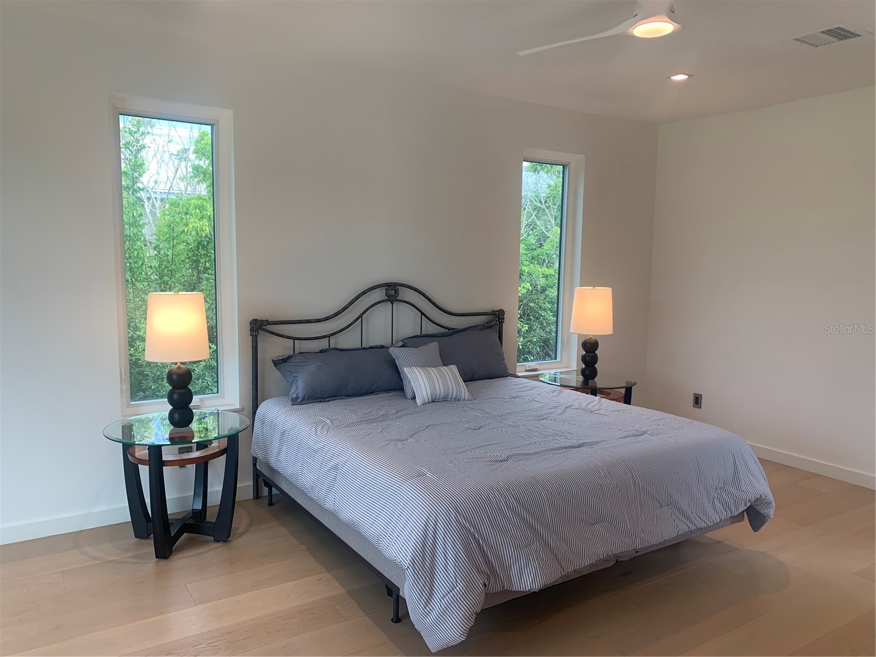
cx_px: 438
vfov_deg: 53.1
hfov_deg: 67.3
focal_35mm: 26
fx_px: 658
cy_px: 328
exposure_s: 1/120
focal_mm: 4.25
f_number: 1.8
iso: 40
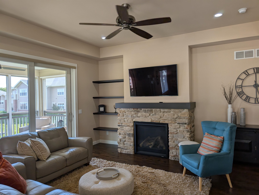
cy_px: 98
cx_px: 130
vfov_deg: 56.9
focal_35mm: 24
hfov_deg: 71.5
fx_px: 180
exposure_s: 1/120
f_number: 1.68
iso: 27
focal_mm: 6.9
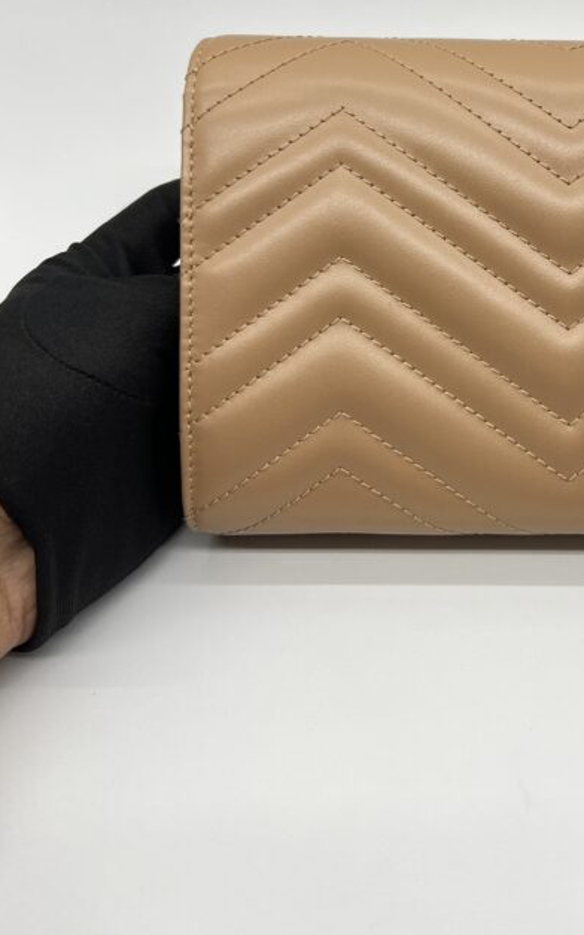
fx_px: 1146
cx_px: 544
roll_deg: -2.3
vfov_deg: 43.4
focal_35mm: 45
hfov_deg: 27.4
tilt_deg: -32.7
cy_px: 277
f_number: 1.5
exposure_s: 1/104
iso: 32
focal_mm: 5.7
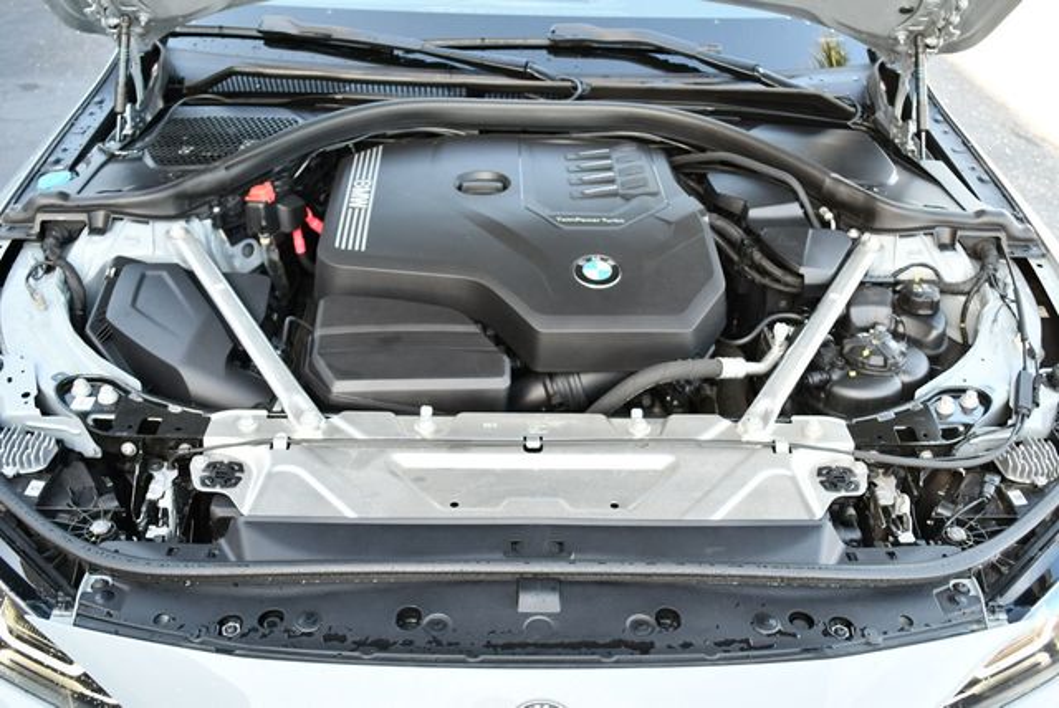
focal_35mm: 36
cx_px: 530
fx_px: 1060
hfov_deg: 53.1
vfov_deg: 36.9
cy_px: 354
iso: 500
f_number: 3.5
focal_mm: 18
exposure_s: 1/250
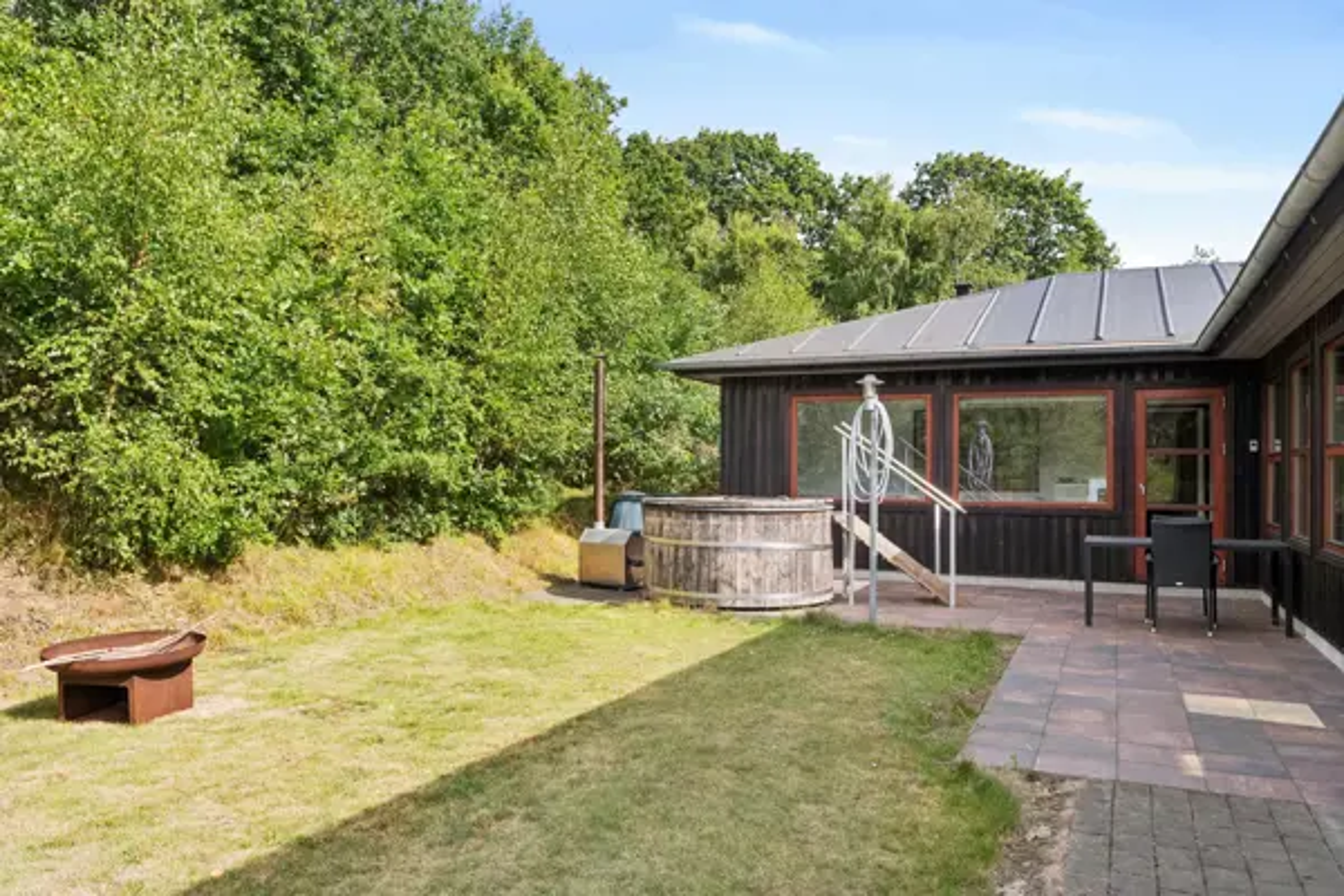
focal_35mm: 27
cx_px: 672
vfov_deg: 47.9
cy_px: 448
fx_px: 1008
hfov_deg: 67.4
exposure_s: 1/160
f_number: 8
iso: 200
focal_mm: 18
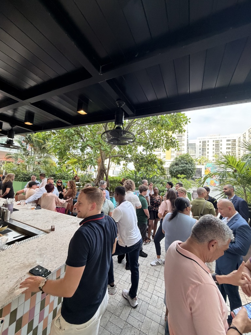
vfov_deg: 102.1
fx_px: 135
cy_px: 168
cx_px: 126
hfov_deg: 85.7
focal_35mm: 14
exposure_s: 1/120
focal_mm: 2.22
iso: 320
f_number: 2.2
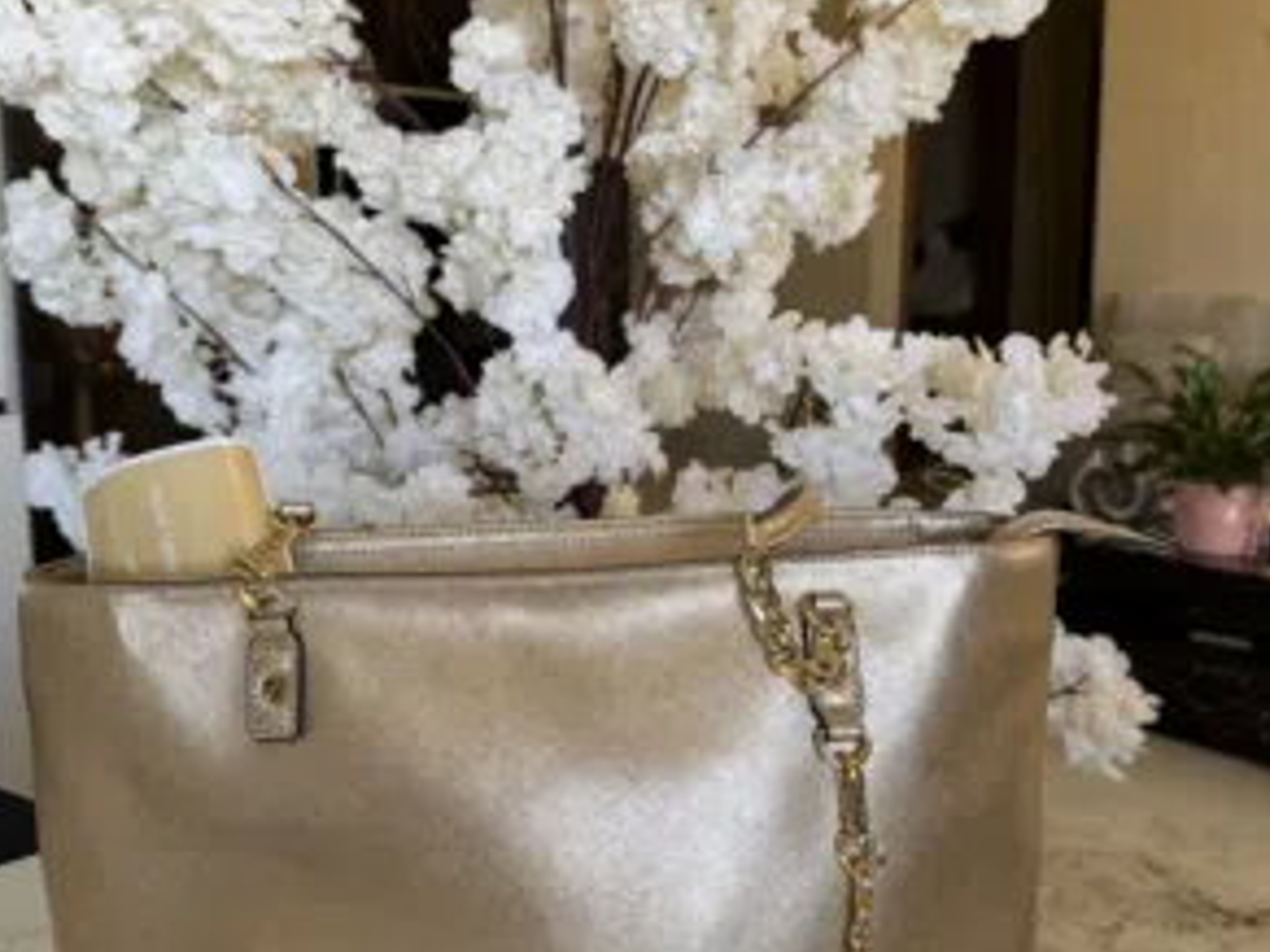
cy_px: 432
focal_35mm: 33
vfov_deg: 42.9
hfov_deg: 55.4
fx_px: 1210
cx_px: 620
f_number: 1.78
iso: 125
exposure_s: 1/121
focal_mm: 6.76
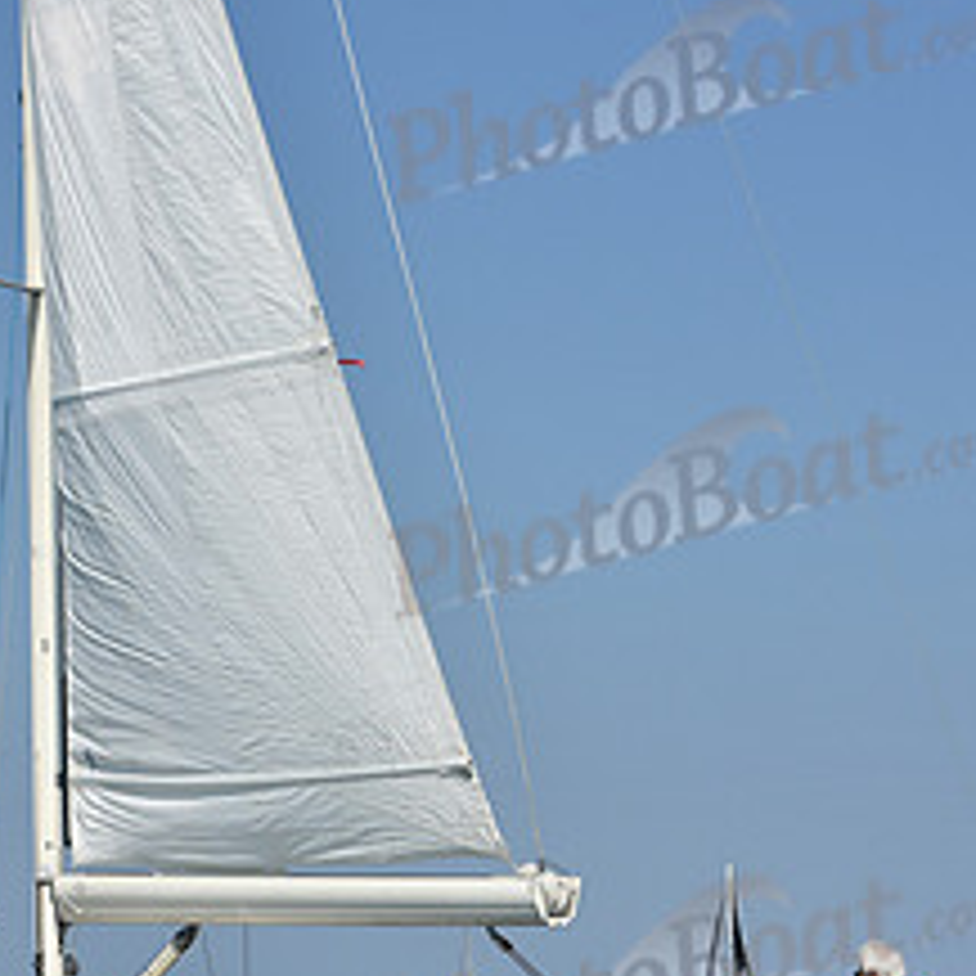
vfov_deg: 11.0
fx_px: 5072
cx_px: 157
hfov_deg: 10.9
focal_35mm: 159
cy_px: 798
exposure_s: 1/1600
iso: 250
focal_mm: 70
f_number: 8
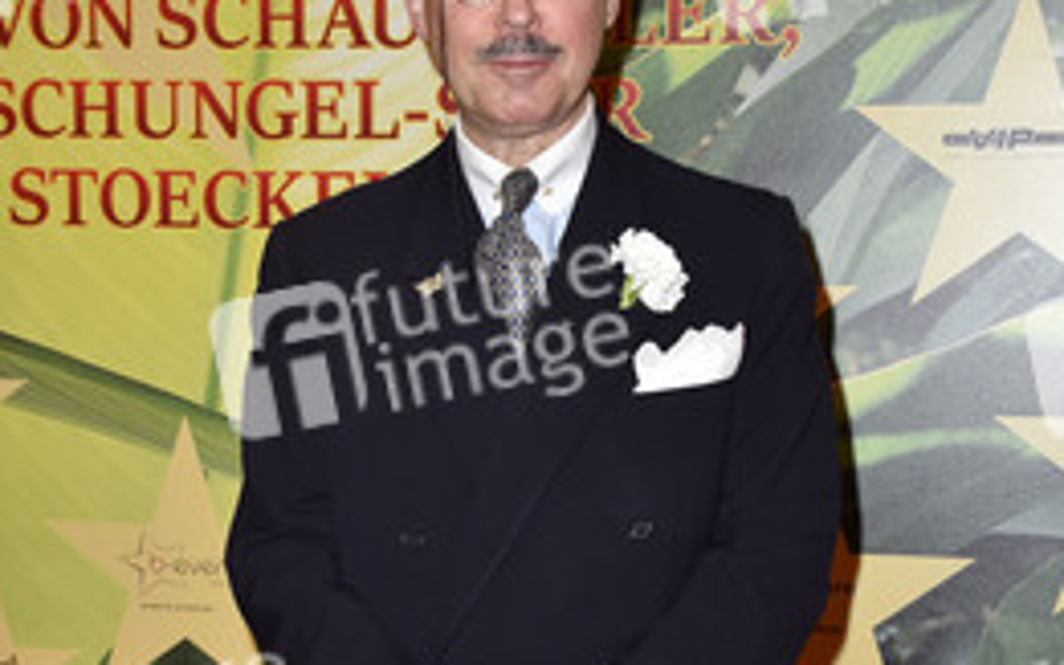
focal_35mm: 75
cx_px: 538
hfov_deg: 27.5
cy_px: 547
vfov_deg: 17.2
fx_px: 2174
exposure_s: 1/160
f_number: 5.6
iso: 1250
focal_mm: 48
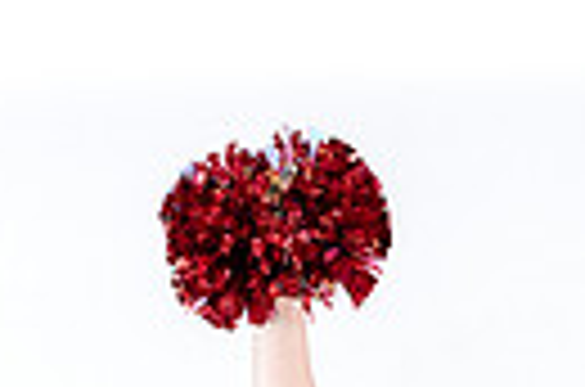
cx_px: 428
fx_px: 2432
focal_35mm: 150
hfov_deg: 13.7
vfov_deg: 8.4
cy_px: 909
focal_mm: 43.2
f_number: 4.5
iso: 250
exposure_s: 1/250
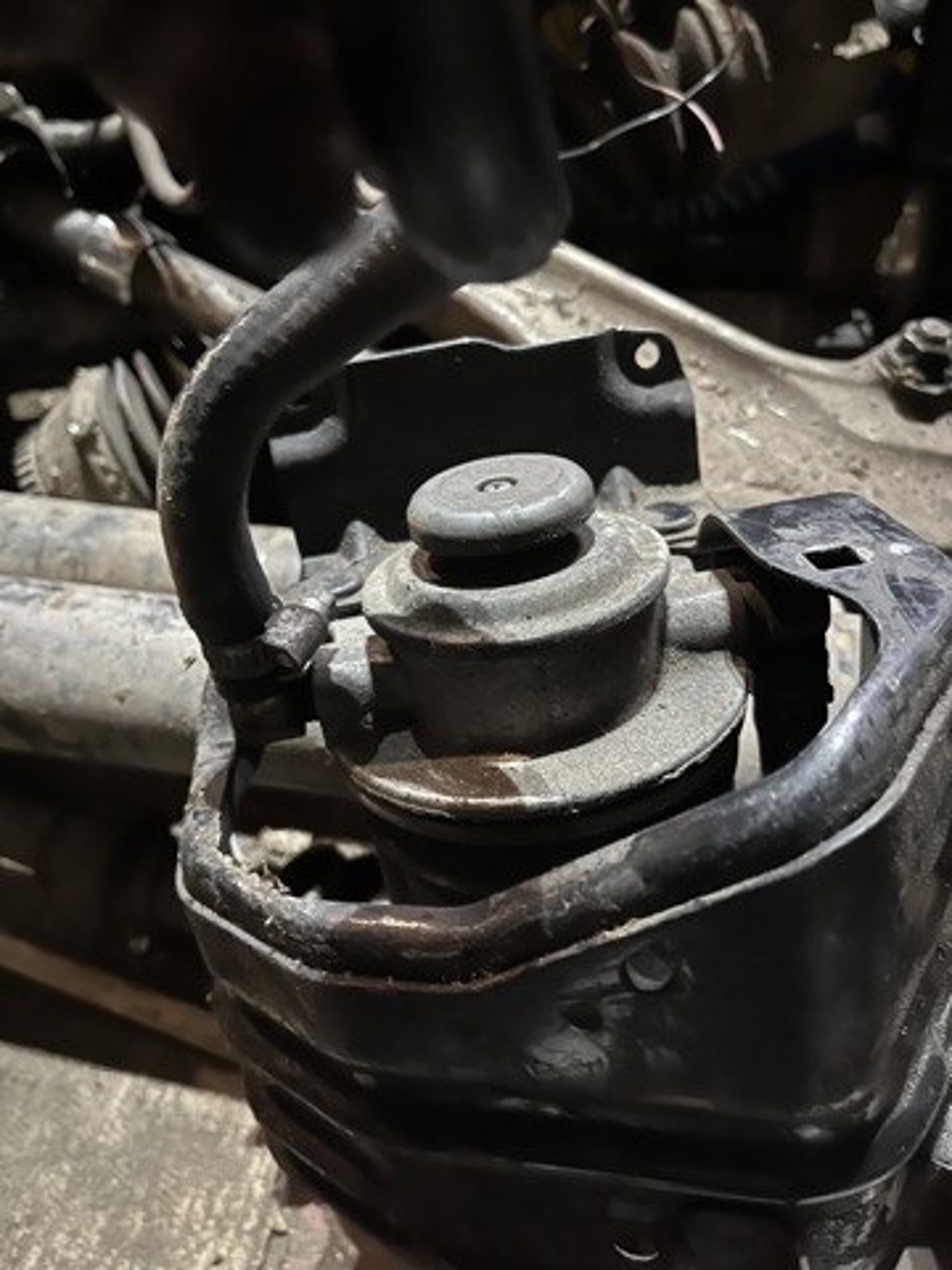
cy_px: 635
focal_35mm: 26
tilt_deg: -64.4
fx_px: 953
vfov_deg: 67.3
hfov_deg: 53.1
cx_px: 476
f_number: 1.6
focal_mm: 5.1
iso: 1000
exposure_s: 1/14
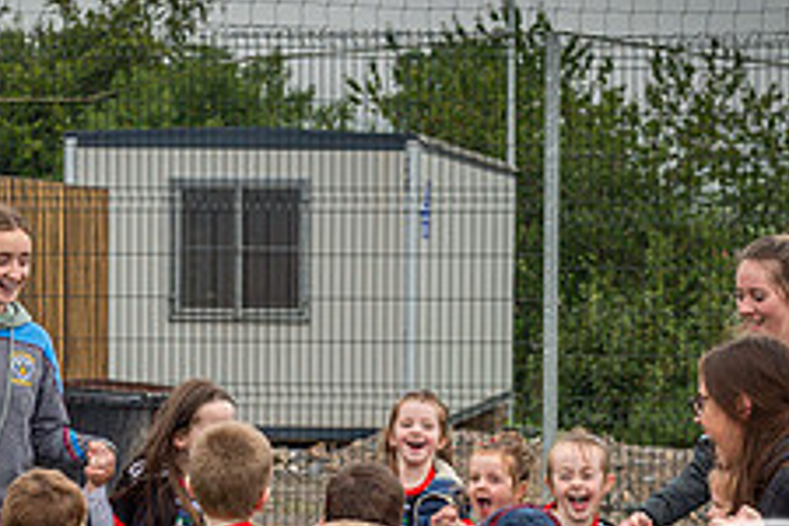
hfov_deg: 13.6
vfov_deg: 9.0
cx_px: 401
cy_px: 495
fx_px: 3309
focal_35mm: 151
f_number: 2.8
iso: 640
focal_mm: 44
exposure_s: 1/800
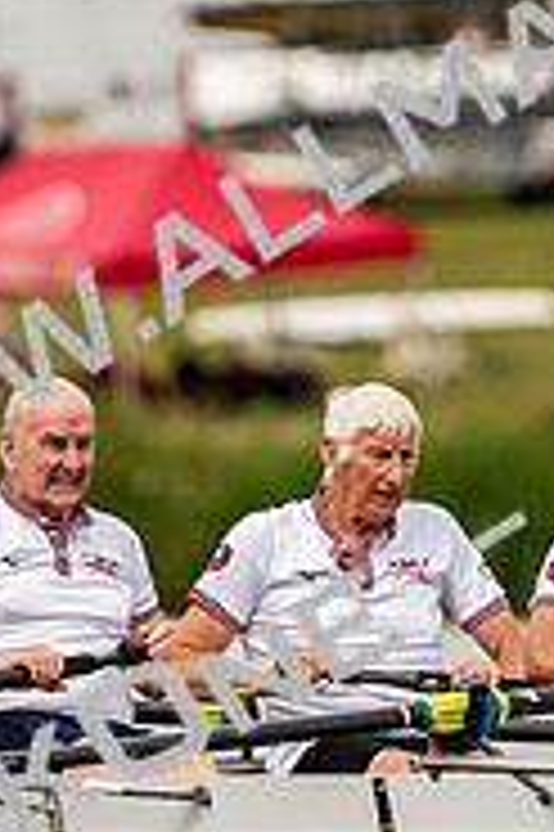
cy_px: 555
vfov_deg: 1.3
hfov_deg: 0.8
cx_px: 270
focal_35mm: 1624
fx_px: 37555
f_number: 6.3
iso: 250
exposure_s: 1/2000
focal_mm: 518
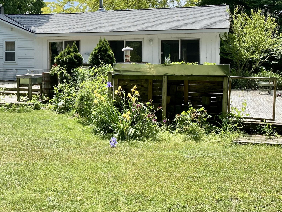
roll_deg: -1.8
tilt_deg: -1.3
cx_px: 57
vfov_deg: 29.5
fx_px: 399
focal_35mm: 49
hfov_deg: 37.5
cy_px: 77
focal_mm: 4.25
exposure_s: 1/1346
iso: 32
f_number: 1.8
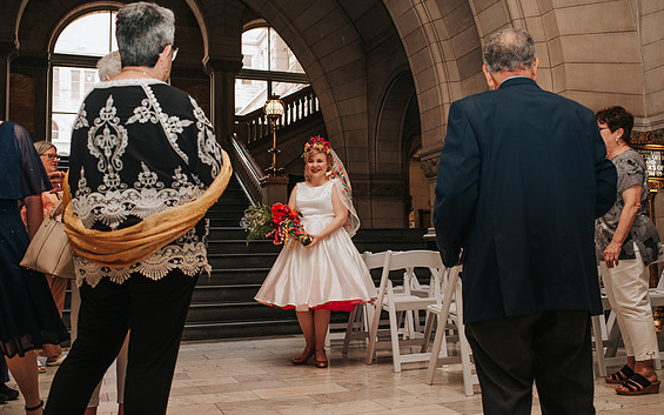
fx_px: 669
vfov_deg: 34.4
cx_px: 335
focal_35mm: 37
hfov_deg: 52.8
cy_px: 205
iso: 1000
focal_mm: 35
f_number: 4
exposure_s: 1/160
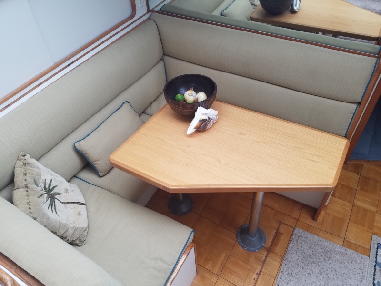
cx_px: 190
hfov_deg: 67.3
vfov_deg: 53.1
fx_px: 286
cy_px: 143
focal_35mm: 26
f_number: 1.7
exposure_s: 1/120
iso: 64
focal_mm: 4.2
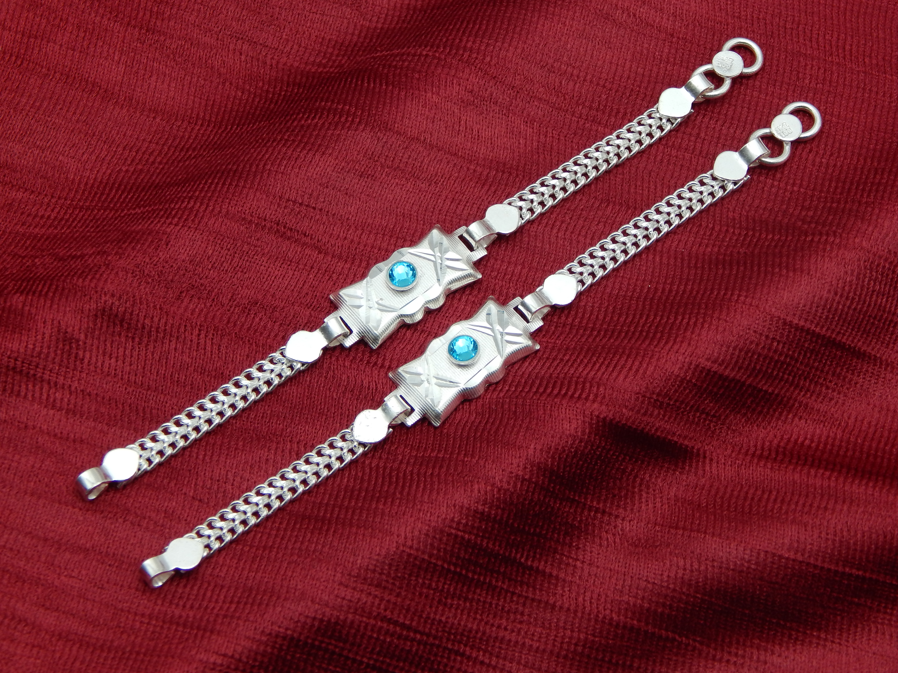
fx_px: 2698
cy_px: 336
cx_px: 449
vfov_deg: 14.2
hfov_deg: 18.9
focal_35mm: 104
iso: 125
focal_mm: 18.7
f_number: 4.5
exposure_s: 1/125
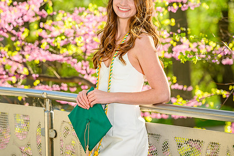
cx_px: 99
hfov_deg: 9.4
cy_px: 56
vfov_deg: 6.2
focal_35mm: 220
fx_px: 1429
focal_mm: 170
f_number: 5.6
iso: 100
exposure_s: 1/200
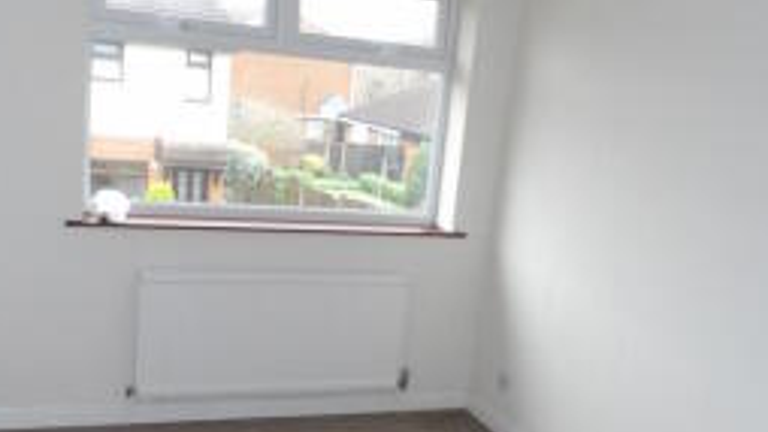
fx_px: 917
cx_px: 384
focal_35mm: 45
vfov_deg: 26.1
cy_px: 343
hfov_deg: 45.5
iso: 200
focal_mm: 4.3
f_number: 4.1
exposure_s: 1/20
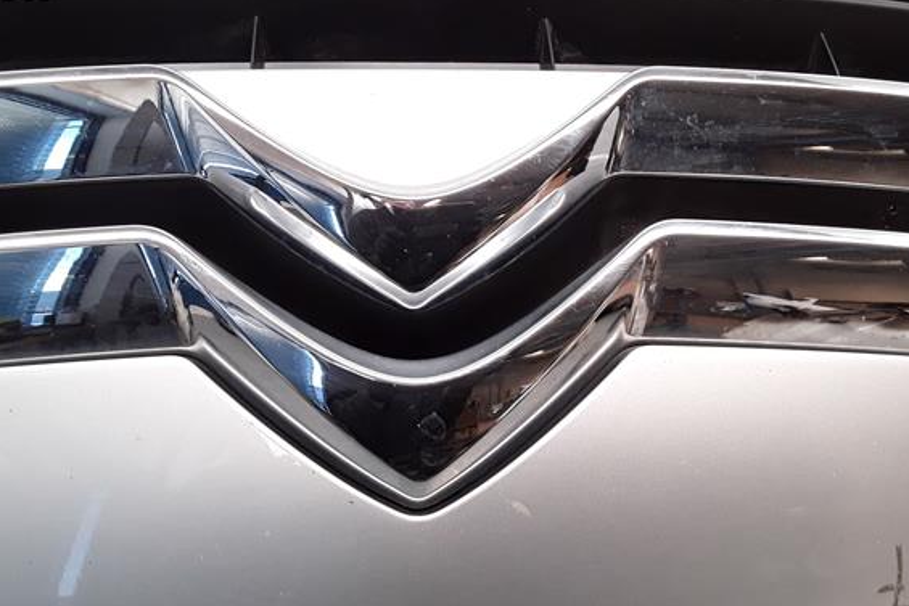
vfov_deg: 40.0
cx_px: 434
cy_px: 299
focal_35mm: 33
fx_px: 833
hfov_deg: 57.2
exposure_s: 1/100
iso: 80
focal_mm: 2.91
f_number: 1.9
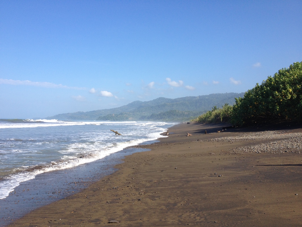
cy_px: 114
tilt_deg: -0.8
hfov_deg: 52.6
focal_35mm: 35
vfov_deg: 40.7
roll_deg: -1.0
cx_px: 151
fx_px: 305
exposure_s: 1/1416
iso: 50
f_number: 2.4
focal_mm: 4.28
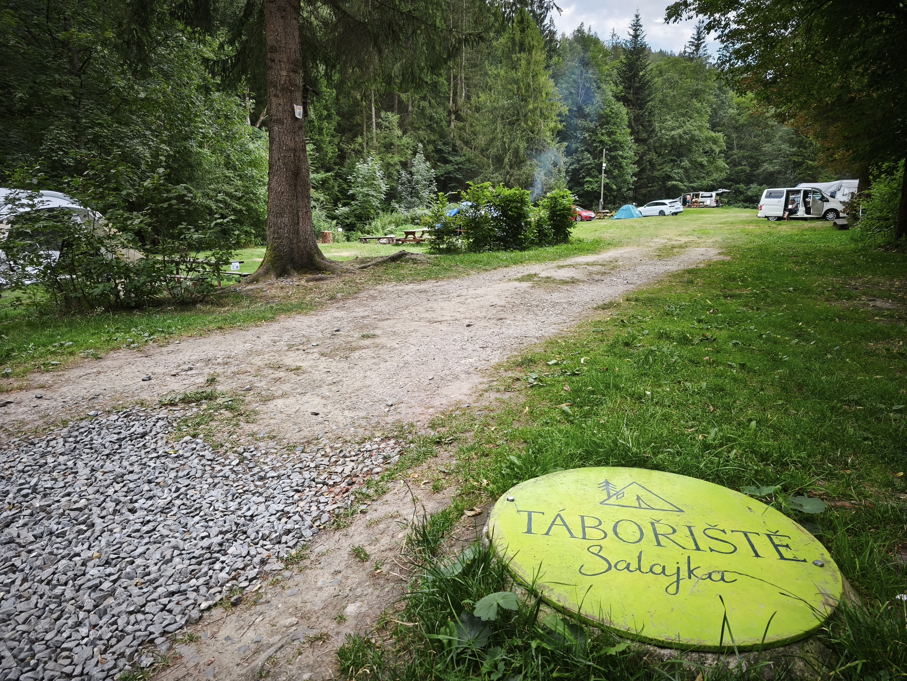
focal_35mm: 23
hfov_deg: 73.9
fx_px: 603
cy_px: 340
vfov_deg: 58.9
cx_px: 454
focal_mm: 5.35
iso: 320
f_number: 1.7
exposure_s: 1/100
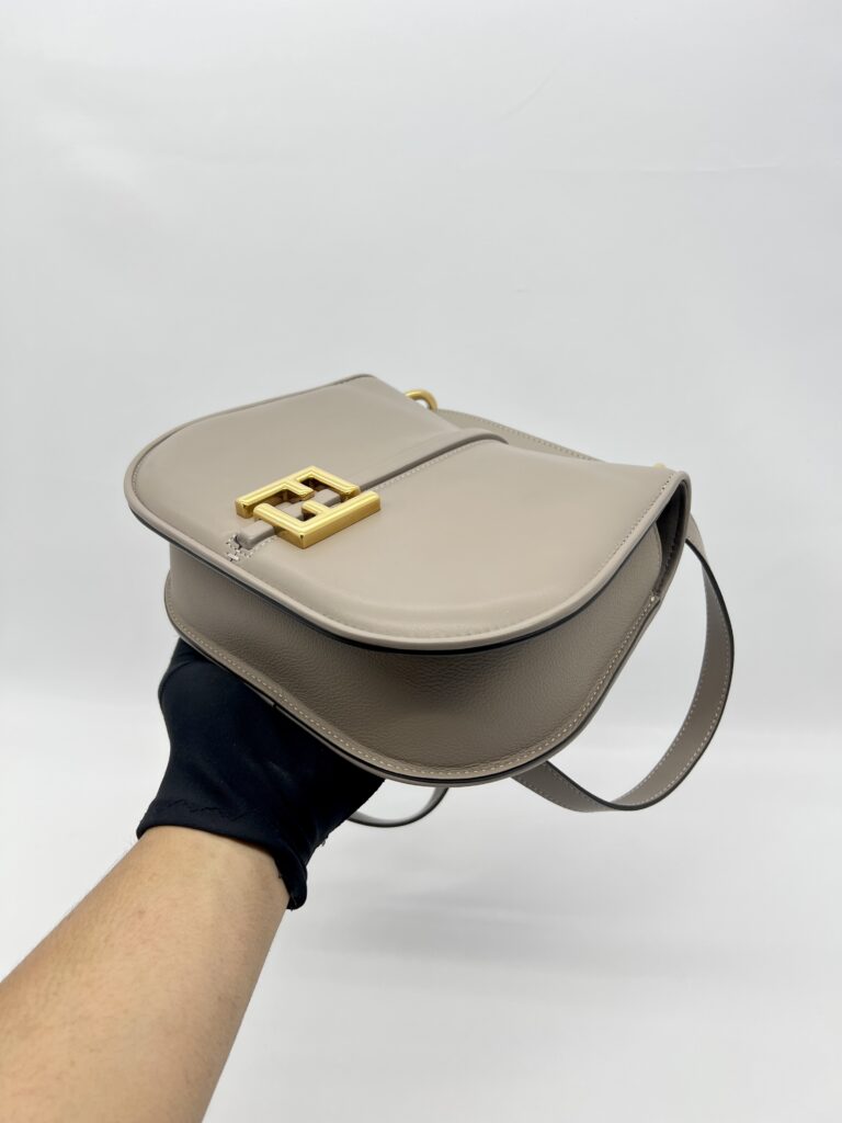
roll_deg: -0.1
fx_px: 843
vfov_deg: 67.3
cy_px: 562
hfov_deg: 53.1
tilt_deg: -21.5
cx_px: 421
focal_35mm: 26
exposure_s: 1/116
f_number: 1.5
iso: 32
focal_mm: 5.7
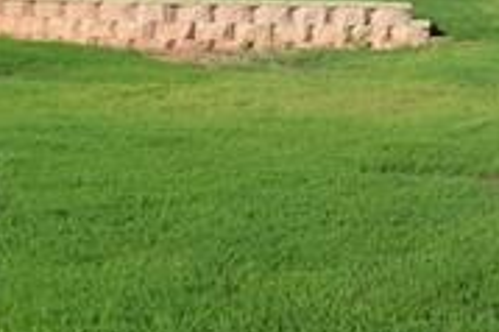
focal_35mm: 118
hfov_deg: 17.2
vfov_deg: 11.5
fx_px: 1634
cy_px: 8
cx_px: 415
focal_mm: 22
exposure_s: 1/200
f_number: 7.1
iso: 100
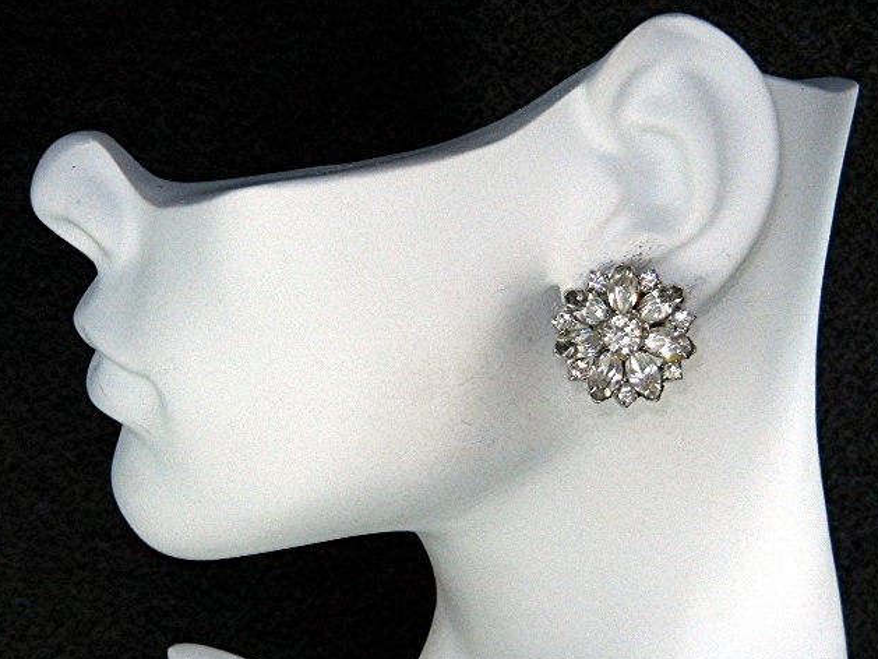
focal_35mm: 60
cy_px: 328
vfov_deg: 24.4
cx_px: 440
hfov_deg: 32.2
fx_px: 1522
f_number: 8
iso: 343
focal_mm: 10.6
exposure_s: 1/30
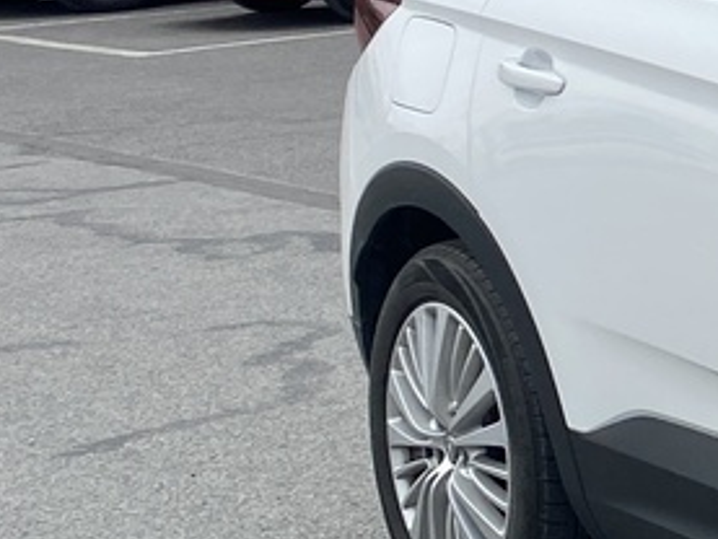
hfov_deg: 11.7
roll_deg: -1.1
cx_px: 1768
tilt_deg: -6.1
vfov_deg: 11.0
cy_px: 145
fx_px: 2801
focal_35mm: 135
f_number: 1.8
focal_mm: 4.25
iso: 32
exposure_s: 1/2817
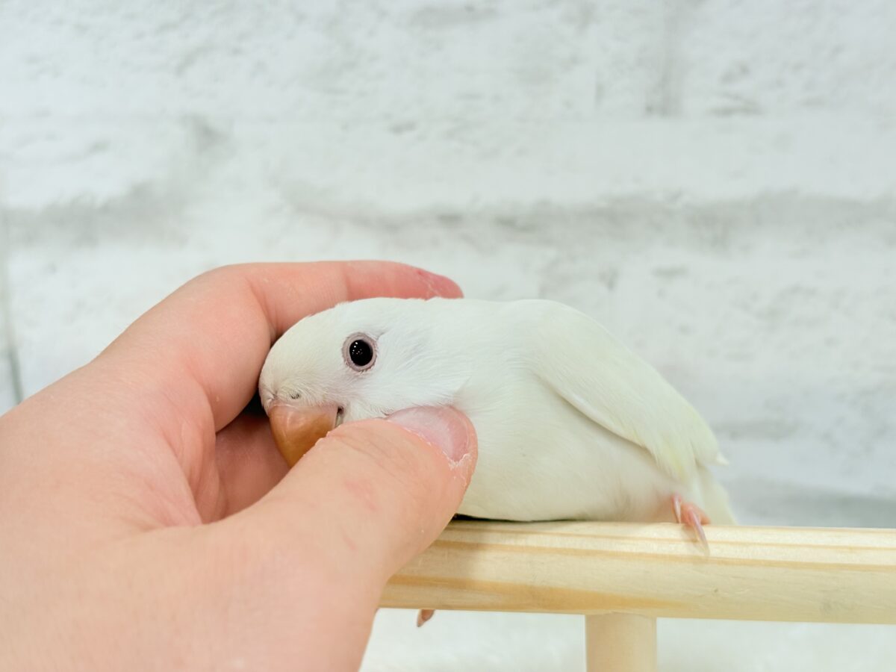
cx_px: 448
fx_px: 1346
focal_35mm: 52
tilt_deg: -14.9
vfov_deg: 28.0
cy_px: 336
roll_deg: +2.4
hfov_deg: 36.8
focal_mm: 5.96
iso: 64
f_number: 1.6
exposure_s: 1/100
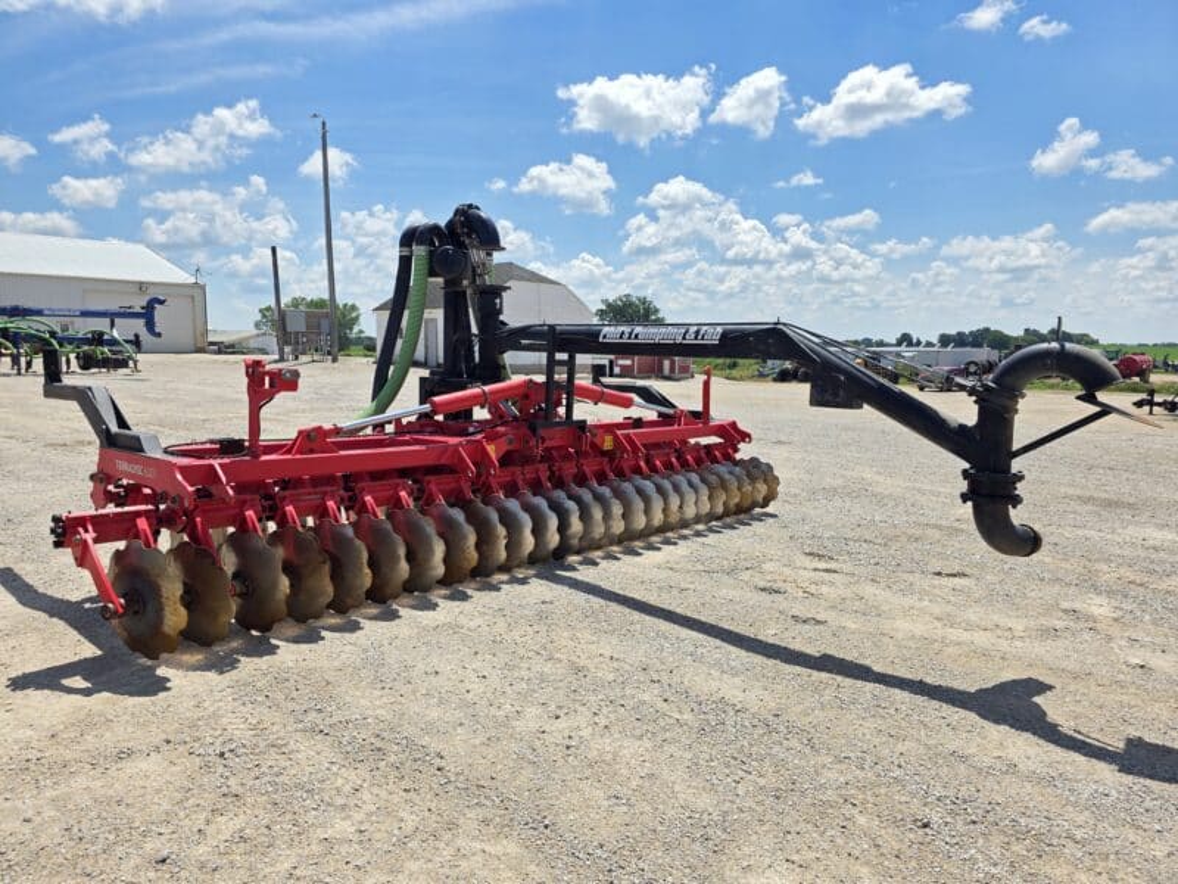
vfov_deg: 58.9
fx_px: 783
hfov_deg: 73.9
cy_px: 442
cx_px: 589
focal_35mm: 23
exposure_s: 1/4889
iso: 80
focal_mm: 6.3
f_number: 1.7
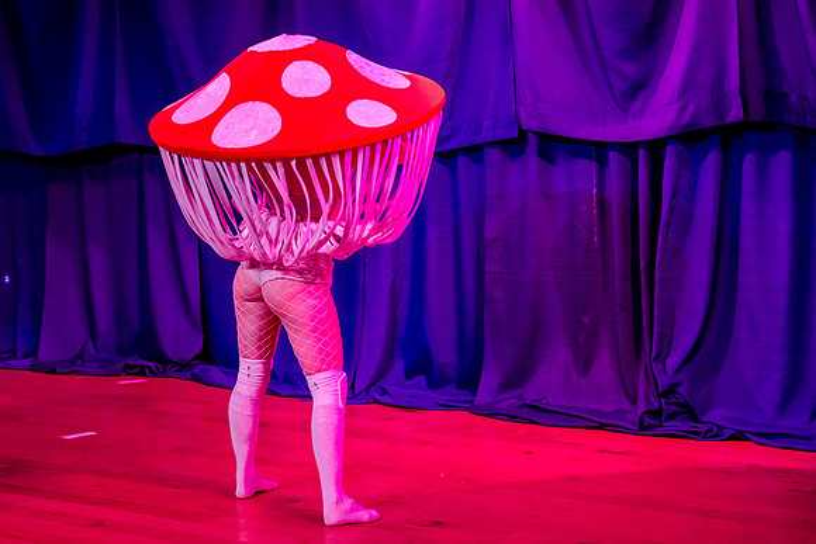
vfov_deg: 15.9
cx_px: 151
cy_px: 167
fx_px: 1943
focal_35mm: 86
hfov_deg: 23.3
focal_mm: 52
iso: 2500
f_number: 2.8
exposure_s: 1/100
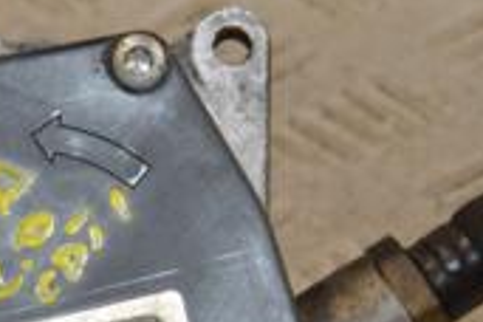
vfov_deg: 3.3
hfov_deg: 4.9
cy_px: 237
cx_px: 144
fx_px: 5635
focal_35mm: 420
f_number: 6.3
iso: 800
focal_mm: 80
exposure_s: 1/200
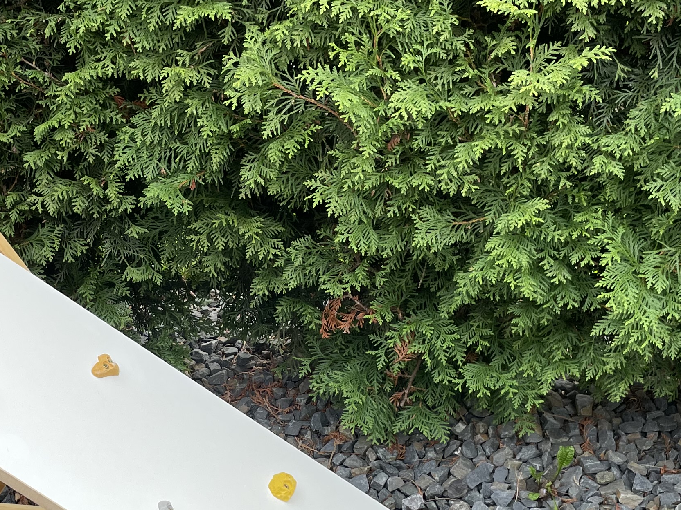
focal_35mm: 63
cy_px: 377
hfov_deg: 30.4
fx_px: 1239
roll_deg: +1.4
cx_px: 206
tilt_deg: -32.2
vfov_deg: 23.1
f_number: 1.6
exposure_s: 1/121
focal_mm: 4.2
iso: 40
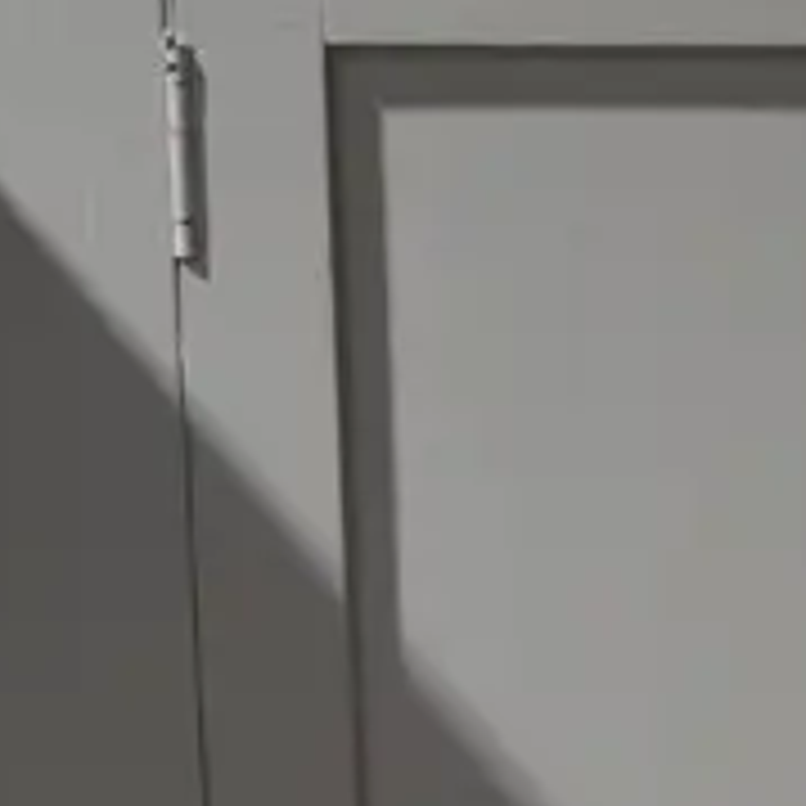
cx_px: 1020
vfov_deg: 9.2
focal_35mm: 172
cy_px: 1918
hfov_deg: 10.0
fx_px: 4531
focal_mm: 17
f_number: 4
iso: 320
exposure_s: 1/60
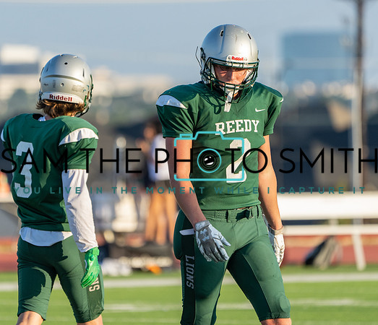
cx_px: 183
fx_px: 6135
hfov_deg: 3.5
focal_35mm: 532
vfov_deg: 3.0
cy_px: 140
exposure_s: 1/1250
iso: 800
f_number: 5.6
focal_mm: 382
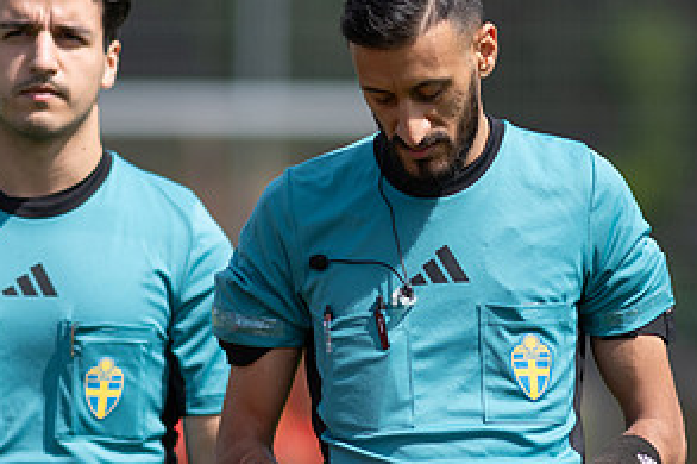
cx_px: 395
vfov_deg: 1.5
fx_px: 17260
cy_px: 230
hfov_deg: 2.3
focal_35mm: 892
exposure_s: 1/2000
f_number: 3.2
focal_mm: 300
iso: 100
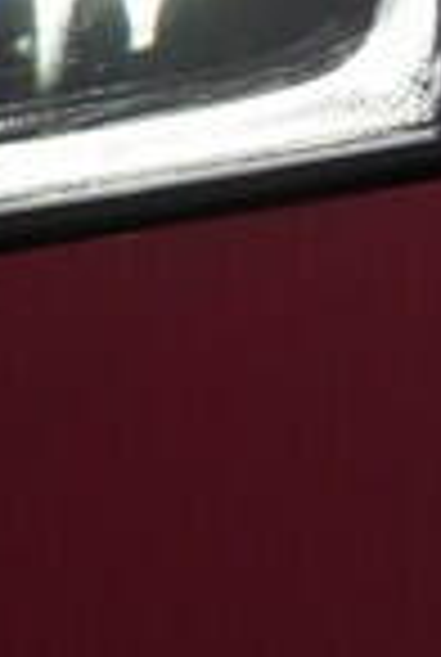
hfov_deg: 3.8
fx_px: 6474
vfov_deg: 5.8
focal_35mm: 354
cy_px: 423
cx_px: 1112
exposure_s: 1/125
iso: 125
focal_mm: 24
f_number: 5
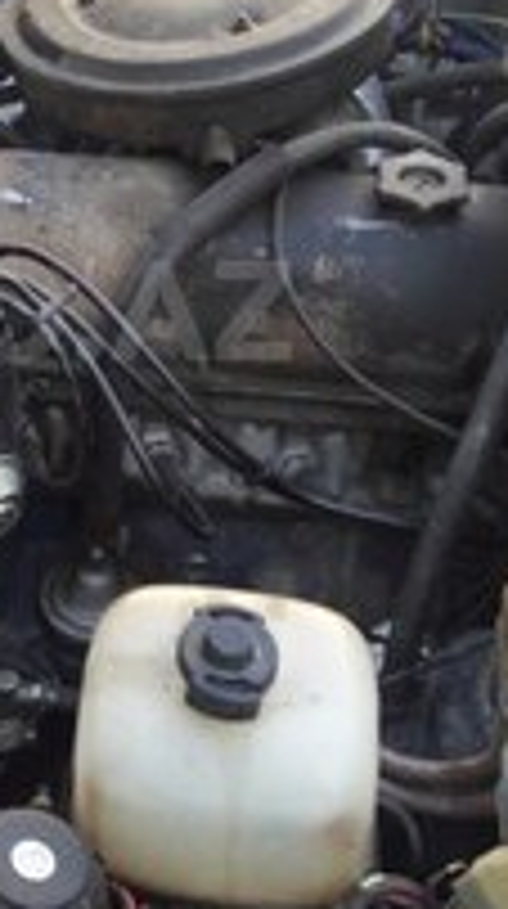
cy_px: 310
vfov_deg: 28.1
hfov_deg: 15.6
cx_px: -54
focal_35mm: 75
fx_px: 1804
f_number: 1.9
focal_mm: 3.7
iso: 40
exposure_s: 1/100
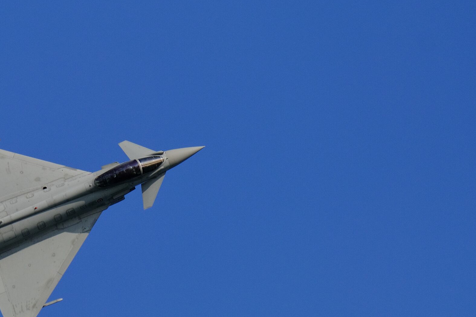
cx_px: 121
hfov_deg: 4.5
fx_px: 6042
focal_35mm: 457
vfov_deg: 3.0
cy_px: 226
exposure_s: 1/3200
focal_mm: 200
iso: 800
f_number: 6.4
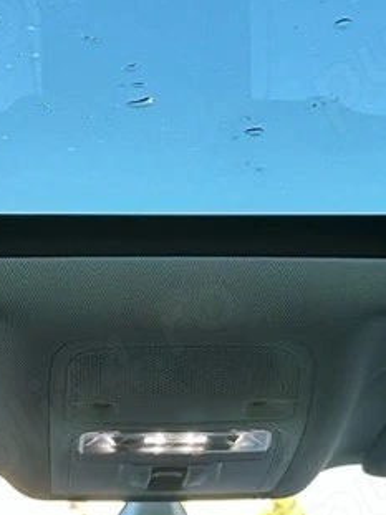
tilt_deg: +6.1
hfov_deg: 14.4
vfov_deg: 18.7
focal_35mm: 103
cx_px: 167
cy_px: 479
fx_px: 1532
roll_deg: -2.1
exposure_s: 1/196
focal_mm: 6.86
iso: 100
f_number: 1.78
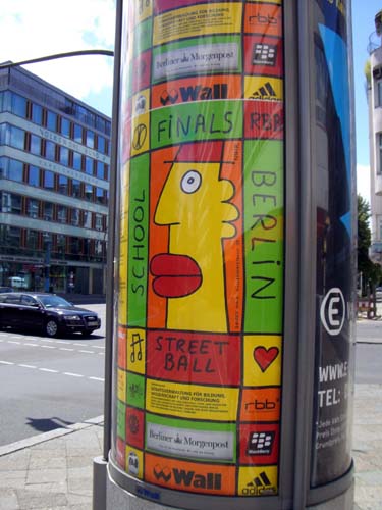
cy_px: 255
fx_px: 559
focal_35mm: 38
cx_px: 191
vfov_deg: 49.0
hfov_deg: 37.7
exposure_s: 1/500
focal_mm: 6.2
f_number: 4.3
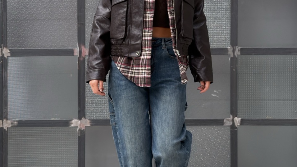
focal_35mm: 70
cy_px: 80
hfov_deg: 30.1
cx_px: 149
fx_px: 551
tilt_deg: -3.4
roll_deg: +0.1
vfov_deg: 17.2
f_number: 1.78
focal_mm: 6.76
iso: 200
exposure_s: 1/174
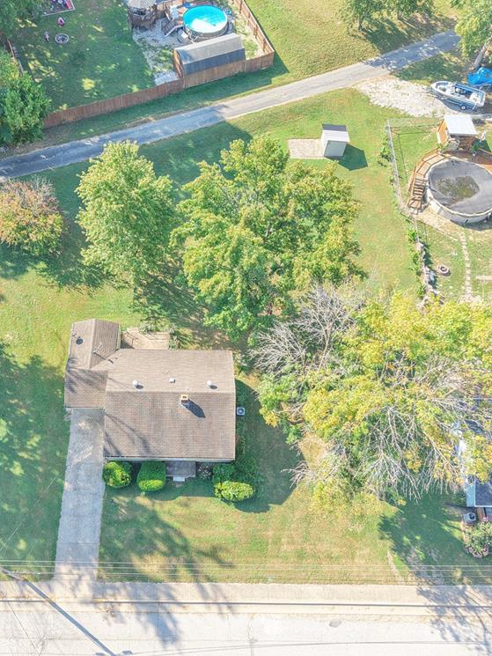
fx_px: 625
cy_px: 331
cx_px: 190
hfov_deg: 42.7
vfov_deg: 55.3
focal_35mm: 33
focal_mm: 8.67
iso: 400
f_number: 1.8
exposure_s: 1/640
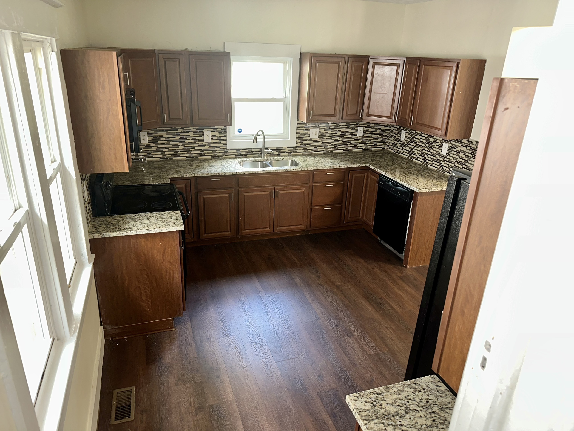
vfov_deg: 56.8
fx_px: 398
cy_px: 216
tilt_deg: -23.0
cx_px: 287
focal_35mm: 24
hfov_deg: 71.6
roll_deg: -2.3
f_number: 1.78
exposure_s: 1/24
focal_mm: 6.86
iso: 100
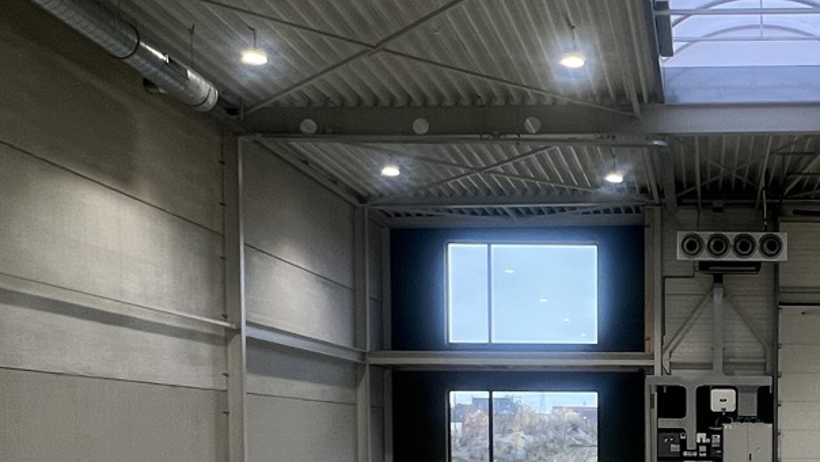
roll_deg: +0.2
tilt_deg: -3.4
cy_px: 501
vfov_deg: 24.8
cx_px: 756
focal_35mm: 45
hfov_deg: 41.4
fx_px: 979
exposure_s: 1/100
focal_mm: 1.57
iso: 80
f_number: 1.8
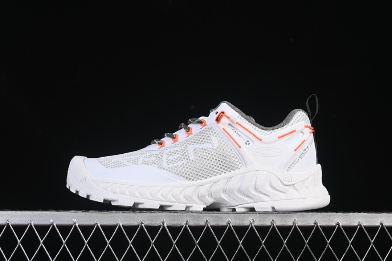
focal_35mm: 75
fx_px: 817
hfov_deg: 27.0
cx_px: 196
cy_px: 130
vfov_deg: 18.2
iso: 160
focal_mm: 50
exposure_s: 1/80
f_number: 8
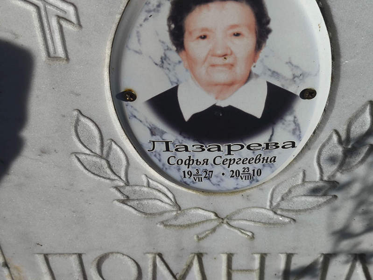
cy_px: 140
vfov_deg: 29.1
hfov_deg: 38.2
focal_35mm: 50
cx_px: 186
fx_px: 539
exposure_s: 1/3243
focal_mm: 4.71
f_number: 1.7
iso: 50
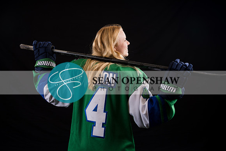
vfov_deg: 26.9
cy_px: 76
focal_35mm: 50
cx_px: 113
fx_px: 316
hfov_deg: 39.4
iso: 80
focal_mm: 50.3
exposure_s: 1/160
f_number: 4
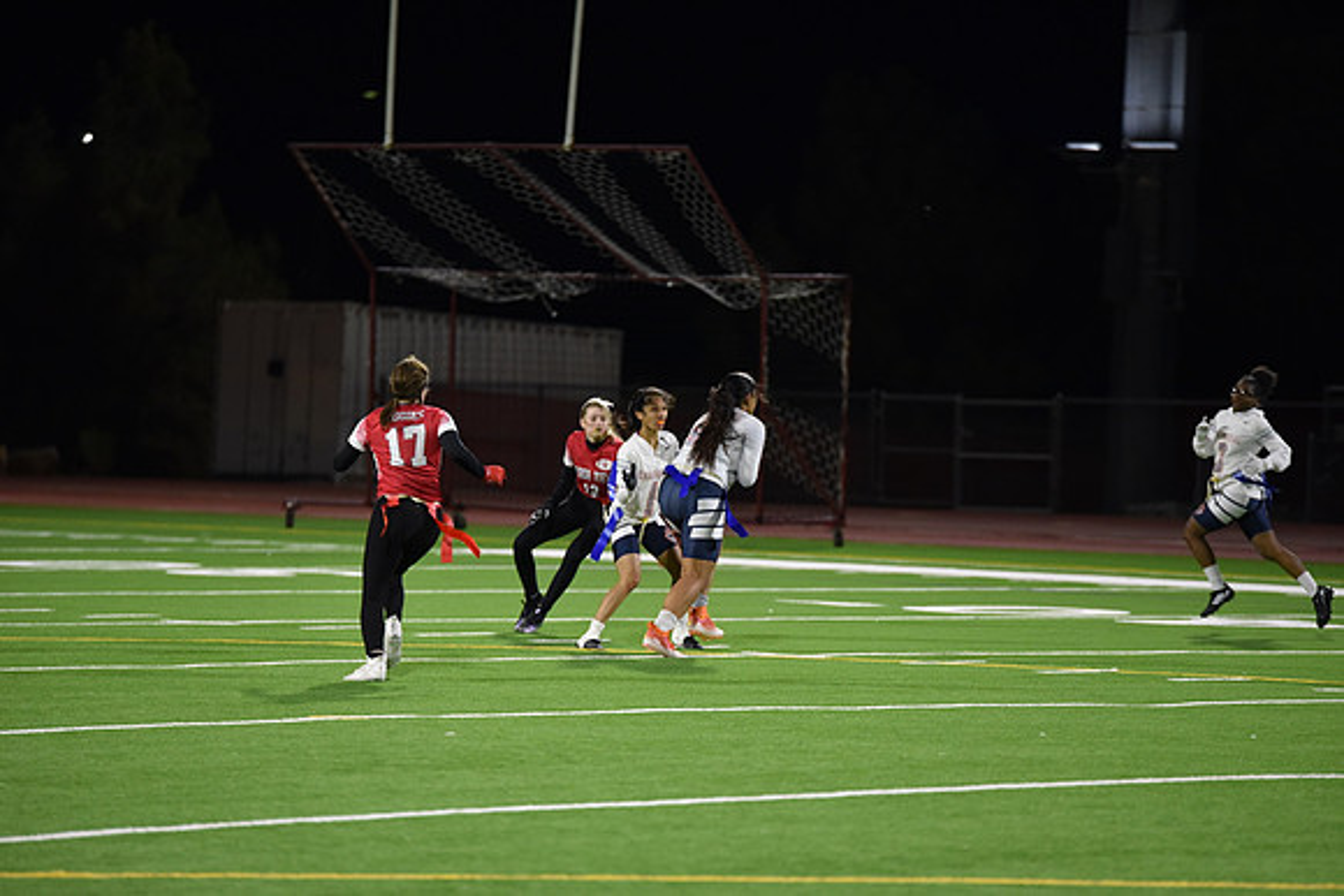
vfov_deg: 6.9
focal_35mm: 200
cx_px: 672
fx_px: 7468
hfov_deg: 10.3
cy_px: 448
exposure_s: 1/640
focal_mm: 200
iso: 4000
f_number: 2.8
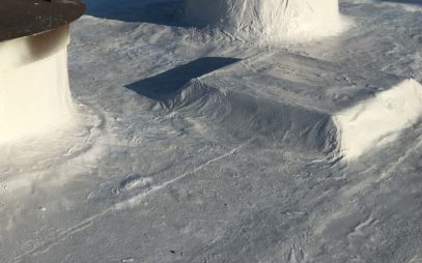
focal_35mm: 58
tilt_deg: -10.0
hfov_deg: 33.4
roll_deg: +0.7
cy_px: 5
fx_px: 667
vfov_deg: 21.6
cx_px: 50
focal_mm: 4.15
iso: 25
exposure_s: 1/2747
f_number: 2.2
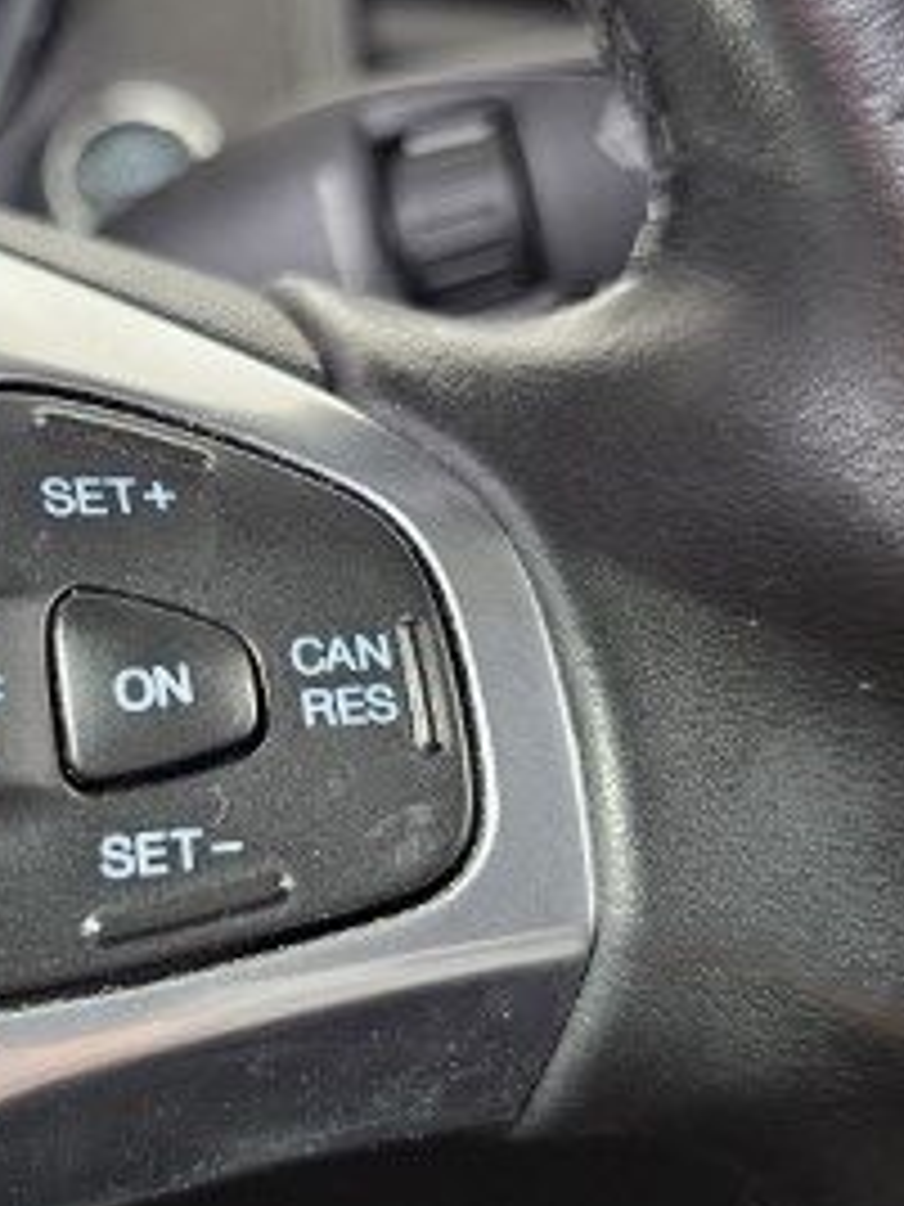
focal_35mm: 55
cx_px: 153
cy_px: 626
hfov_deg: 26.0
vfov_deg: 34.9
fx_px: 1915
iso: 640
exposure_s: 1/33
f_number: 1.7
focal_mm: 6.3
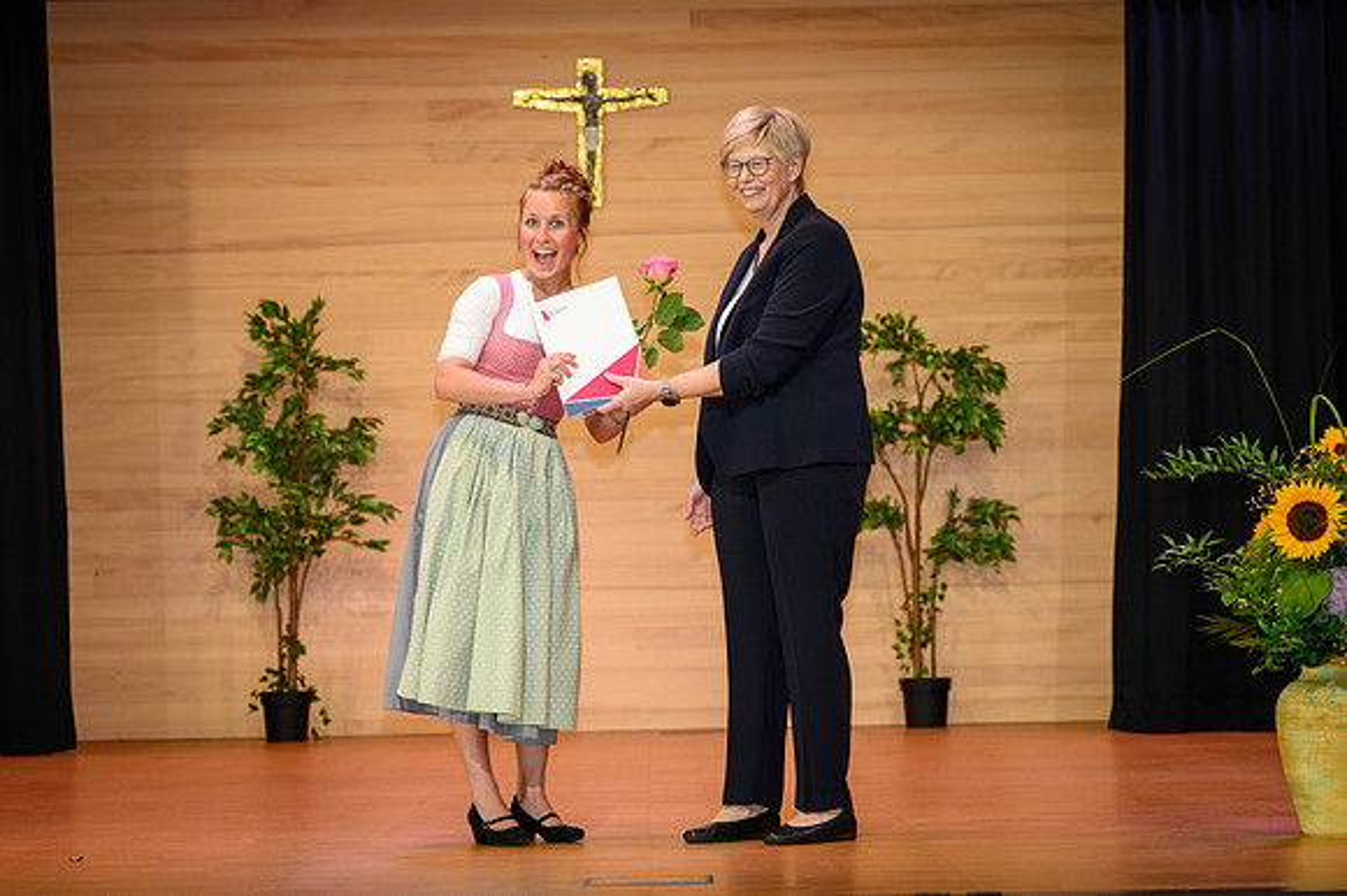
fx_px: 4546
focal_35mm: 122
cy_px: 377
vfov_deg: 11.3
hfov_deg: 16.9
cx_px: 653
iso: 2000
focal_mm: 105
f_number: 5
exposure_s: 1/200
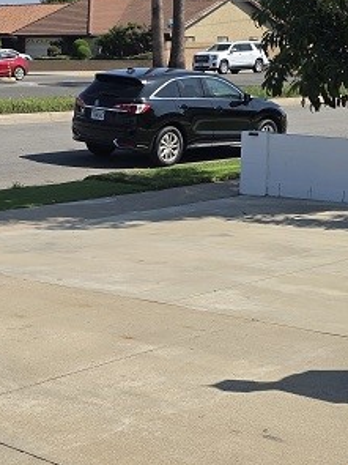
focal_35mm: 78
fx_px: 1046
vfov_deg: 25.0
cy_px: 210
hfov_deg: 18.7
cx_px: 69
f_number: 1.7
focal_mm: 6.25
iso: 80
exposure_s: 1/6571
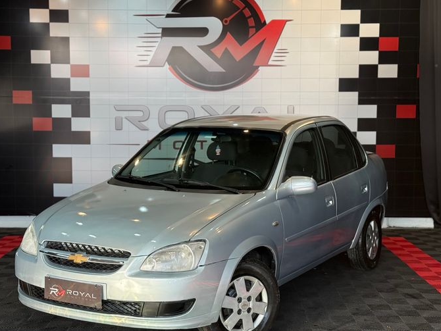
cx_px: 211
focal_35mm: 58
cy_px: 168
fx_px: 739
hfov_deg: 33.2
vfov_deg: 25.2
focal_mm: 6.76
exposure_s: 1/434
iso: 80
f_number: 1.78
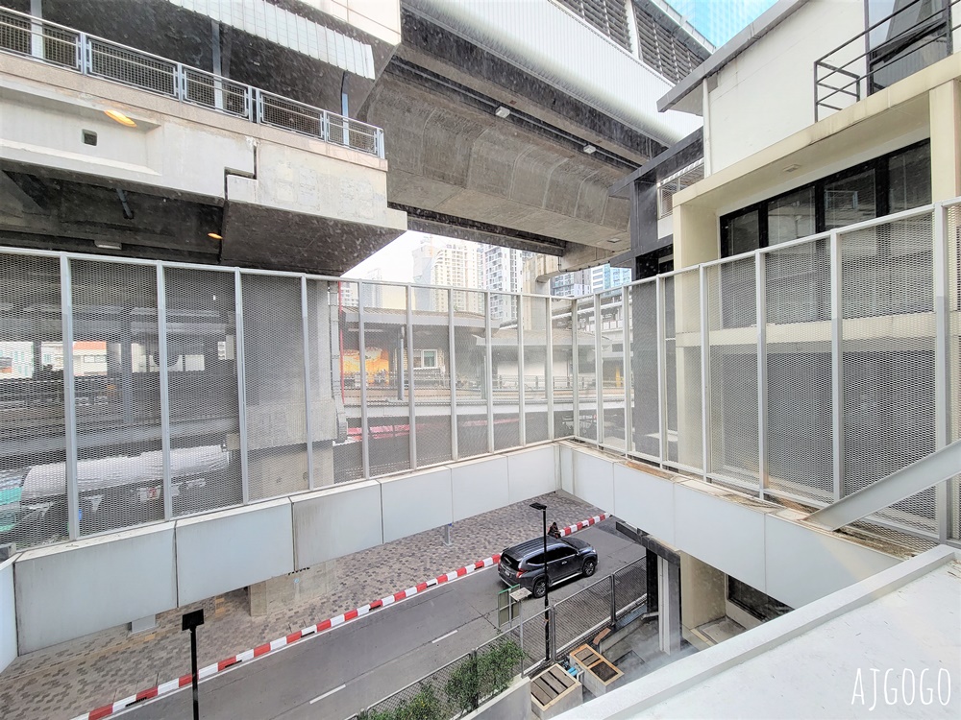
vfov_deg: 89.9
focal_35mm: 13
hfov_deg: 106.2
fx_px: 361
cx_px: 480
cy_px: 360
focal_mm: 2.2
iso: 64
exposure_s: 1/100
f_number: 2.2
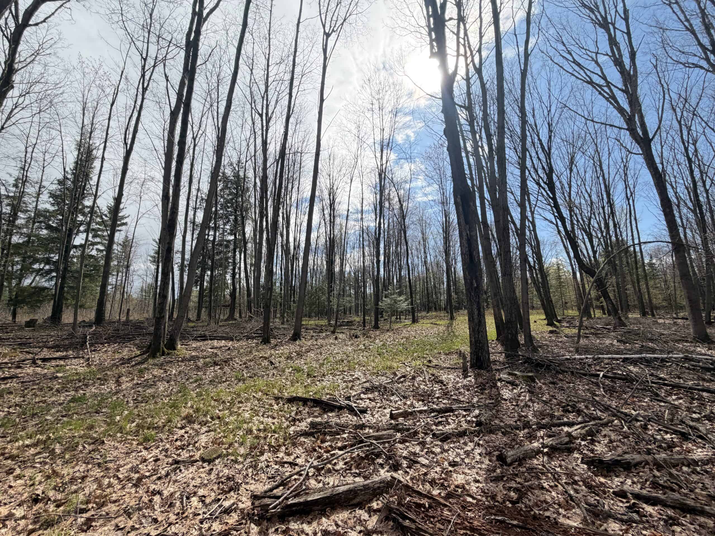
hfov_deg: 102.1
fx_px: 289
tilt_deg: +8.6
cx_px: 358
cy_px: 268
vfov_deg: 85.7
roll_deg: +3.5
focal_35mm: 14
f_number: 2.2
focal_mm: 2.22
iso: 40
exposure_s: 1/770
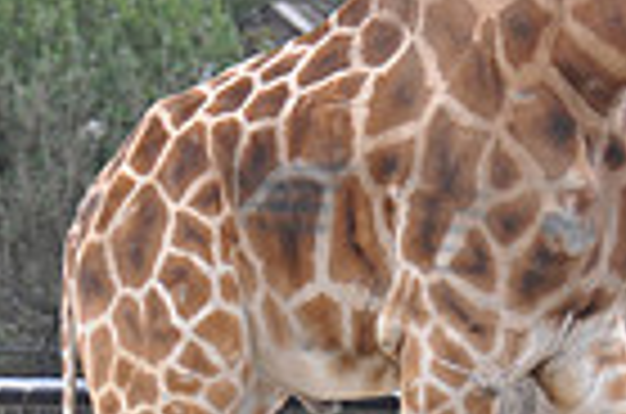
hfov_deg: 1.9
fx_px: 19051
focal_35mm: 1098
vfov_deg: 1.2
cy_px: 245
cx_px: 387
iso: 320
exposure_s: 1/400
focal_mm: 175
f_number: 5.6
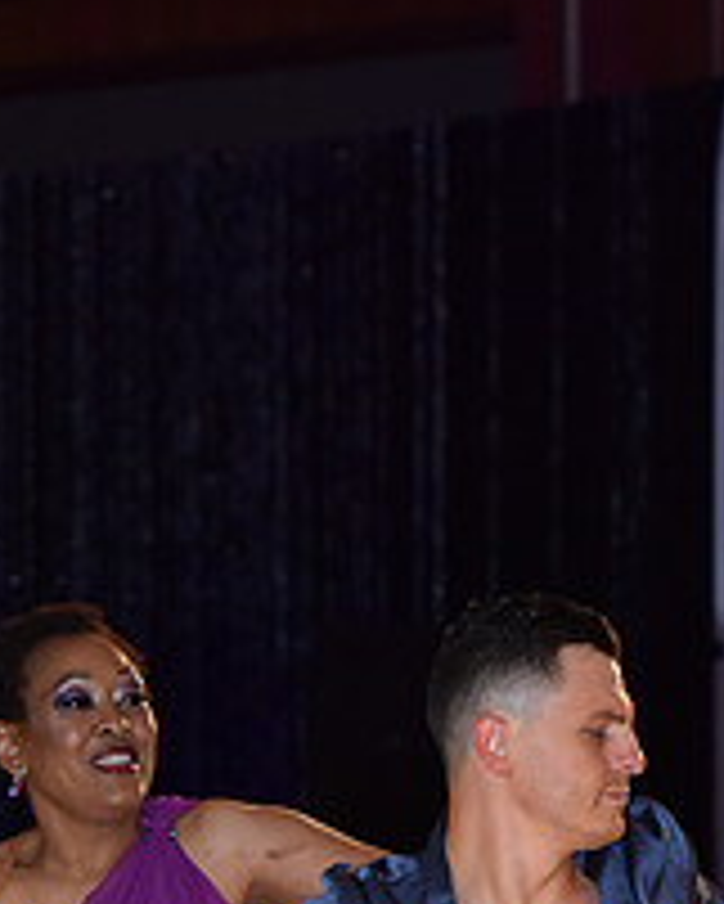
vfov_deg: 7.8
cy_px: 1232
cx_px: 402
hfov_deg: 6.3
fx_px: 6530
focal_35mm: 244
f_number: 5
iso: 2000
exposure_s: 1/400
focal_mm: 90
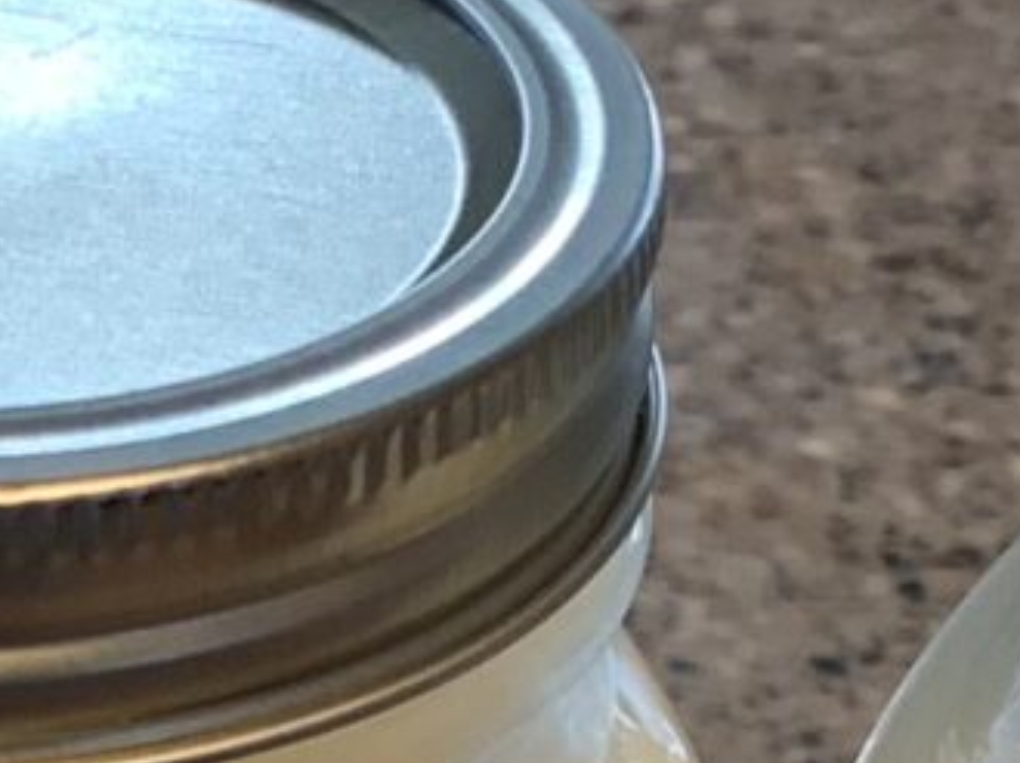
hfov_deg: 9.6
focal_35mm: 202
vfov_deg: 7.0
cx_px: -247
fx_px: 5948
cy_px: 1745
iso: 125
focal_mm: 4.25
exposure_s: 1/60
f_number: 1.8
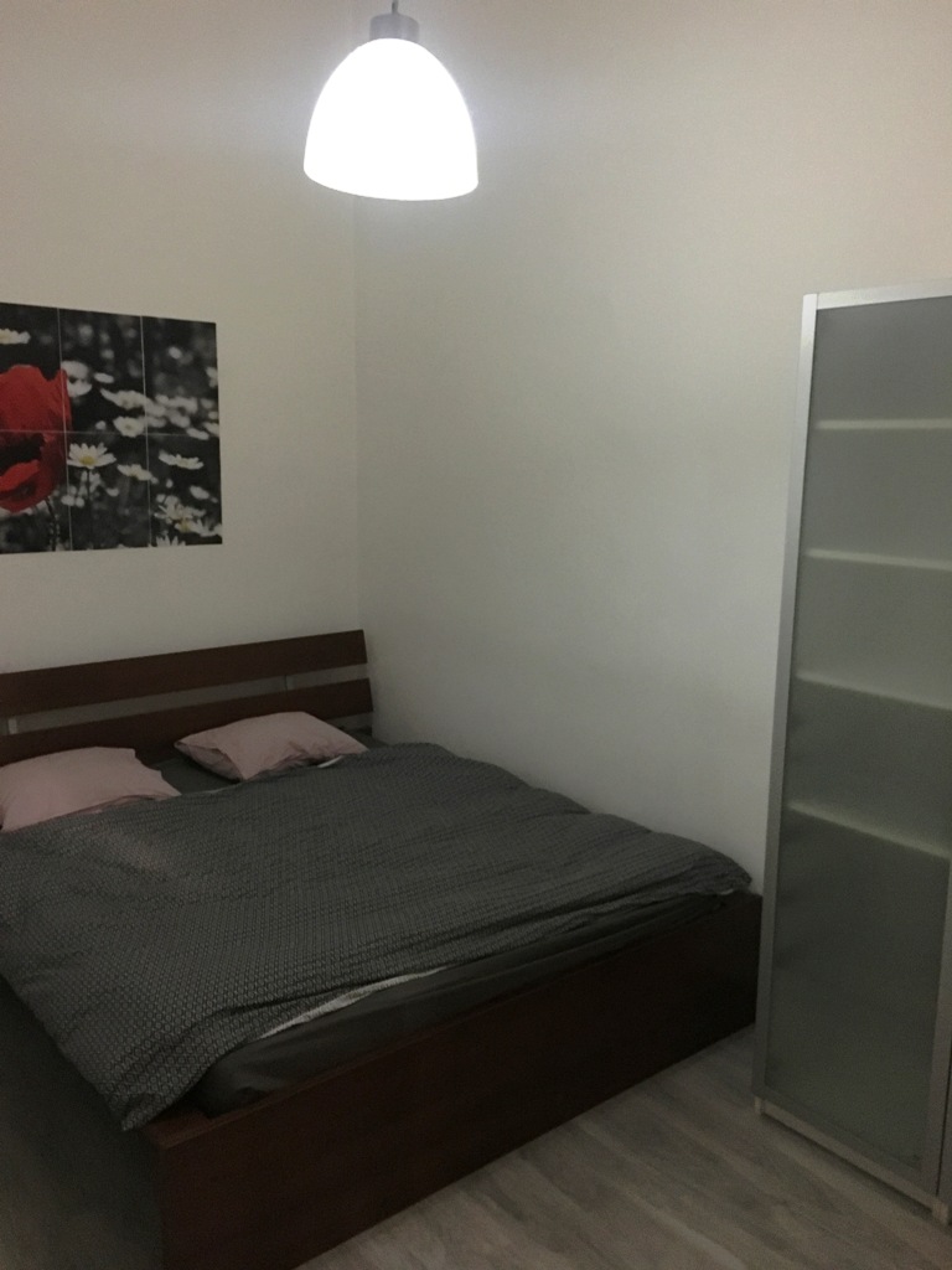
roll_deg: -0.9
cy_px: 635
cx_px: 476
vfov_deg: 61.7
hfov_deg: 48.2
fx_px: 1063
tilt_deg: -9.8
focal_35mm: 29
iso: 640
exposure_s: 1/17
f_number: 2.2
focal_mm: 4.15
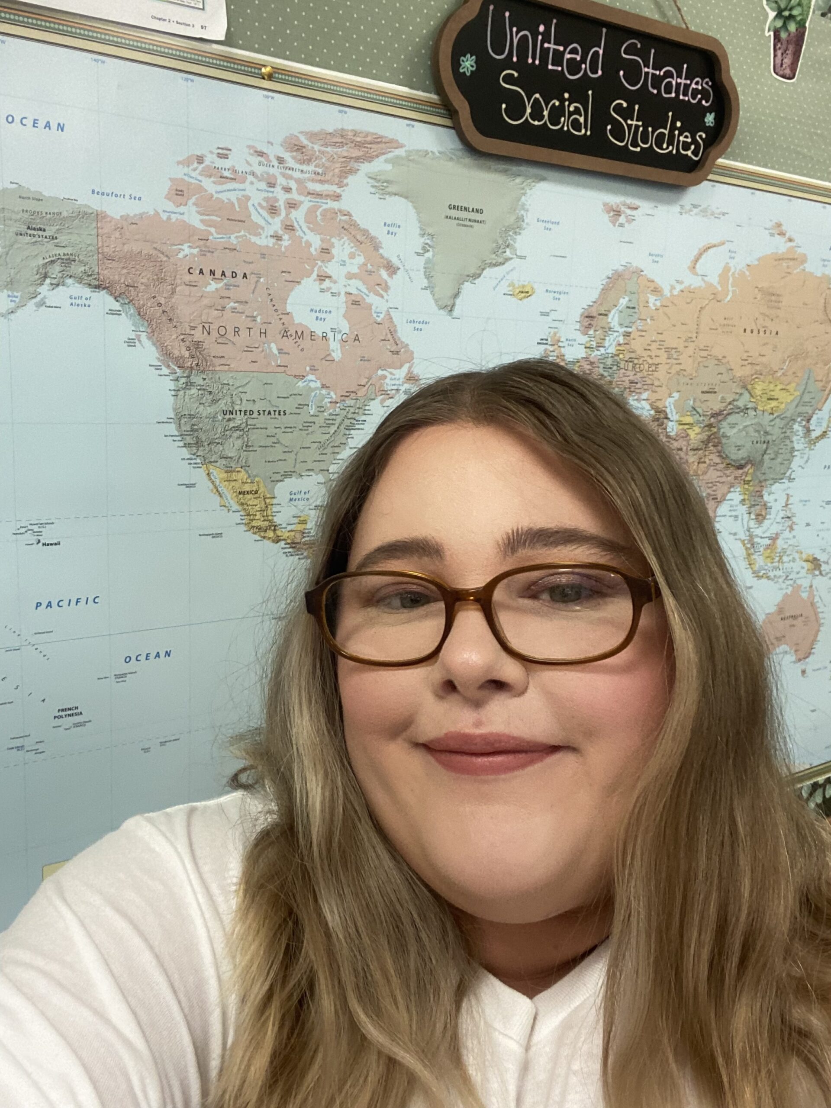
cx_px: 416
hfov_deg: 46.8
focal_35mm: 30
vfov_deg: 60.0
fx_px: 960
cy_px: 554
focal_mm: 2.71
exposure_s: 1/60
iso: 200
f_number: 2.2
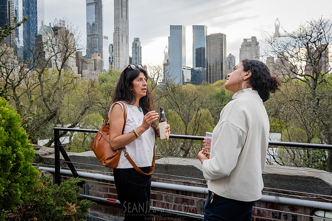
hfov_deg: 54.2
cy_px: 111
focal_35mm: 35
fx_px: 325
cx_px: 163
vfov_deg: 37.7
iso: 1000
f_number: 4.5
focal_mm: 34
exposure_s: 1/800
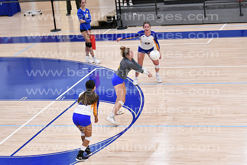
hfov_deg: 15.9
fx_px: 885
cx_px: 124
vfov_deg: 10.6
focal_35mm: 129
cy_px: 82
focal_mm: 86
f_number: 3.2
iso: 6400
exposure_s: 1/1000
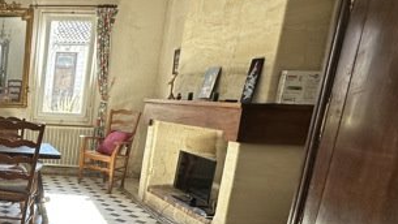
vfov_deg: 29.2
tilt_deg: -11.3
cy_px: 173
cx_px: -67
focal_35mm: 40
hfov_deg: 38.8
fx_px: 422
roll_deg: -2.4
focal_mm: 2.22
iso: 100
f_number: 2.2
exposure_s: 1/99
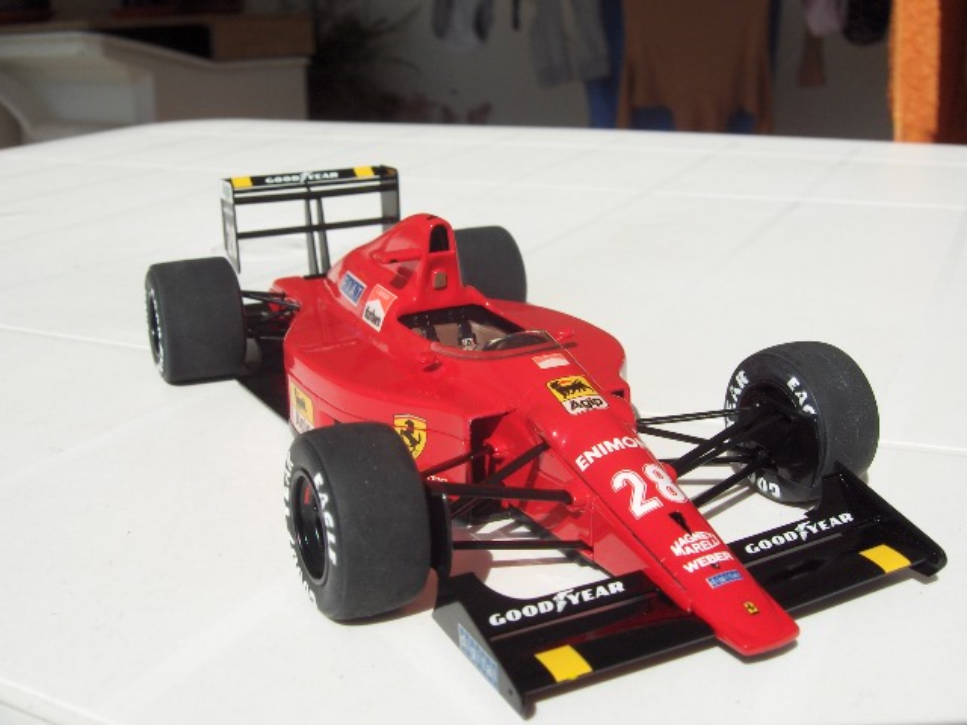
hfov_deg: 47.9
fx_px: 1089
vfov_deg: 36.8
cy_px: 362
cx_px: 484
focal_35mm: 39
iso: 100
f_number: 4.8
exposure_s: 1/1205
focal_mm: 8
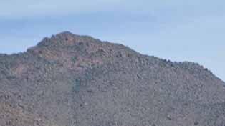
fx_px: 1643
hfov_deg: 7.8
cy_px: 238
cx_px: 151
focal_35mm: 276
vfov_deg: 4.3
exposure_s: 1/1000
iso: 200
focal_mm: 55
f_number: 5.6
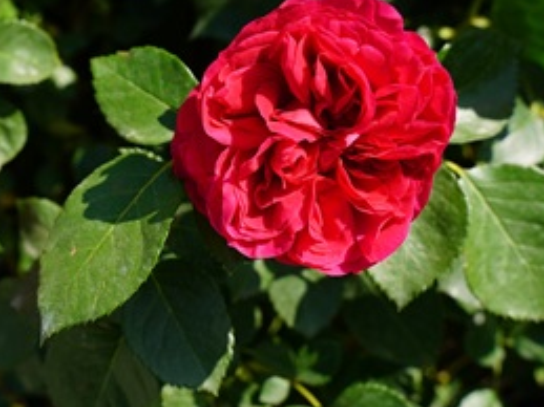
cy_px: 180
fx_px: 895
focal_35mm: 57
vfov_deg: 25.6
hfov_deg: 32.7
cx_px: 92
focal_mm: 32
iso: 250
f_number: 5.6
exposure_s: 1/800
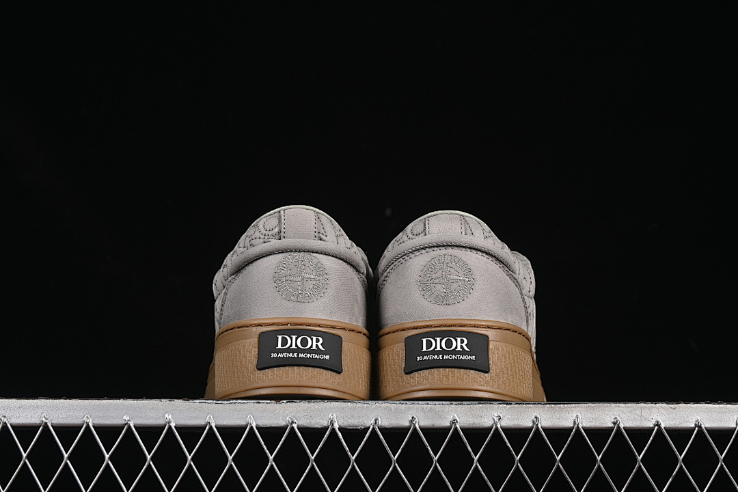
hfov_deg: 27.0
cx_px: 369
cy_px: 246
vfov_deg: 18.2
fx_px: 1537
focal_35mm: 75
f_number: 7.1
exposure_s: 1/80
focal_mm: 50
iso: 160
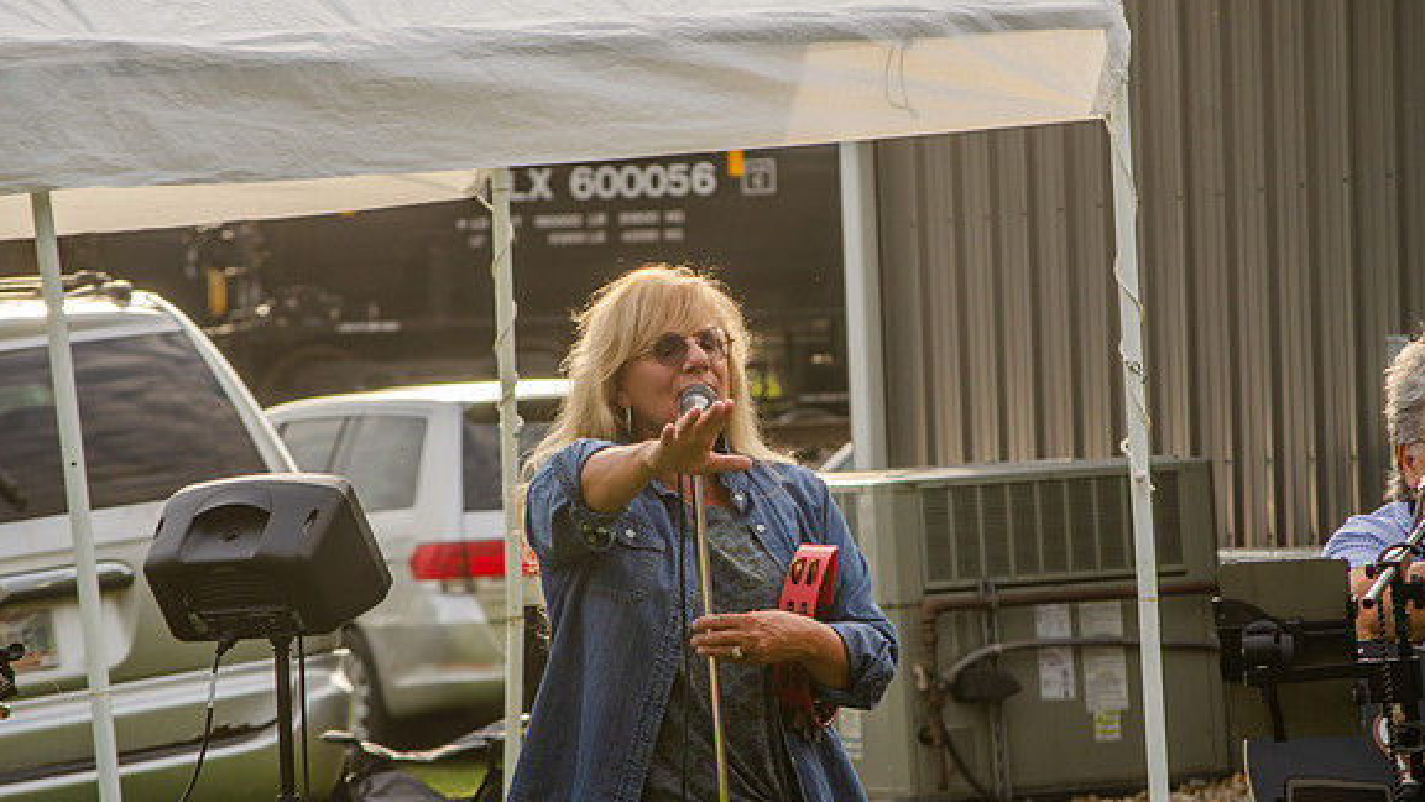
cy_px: 446
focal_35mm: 213
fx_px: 8048
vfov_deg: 5.7
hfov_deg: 10.1
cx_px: 715
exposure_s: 1/250
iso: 180
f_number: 8
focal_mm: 135
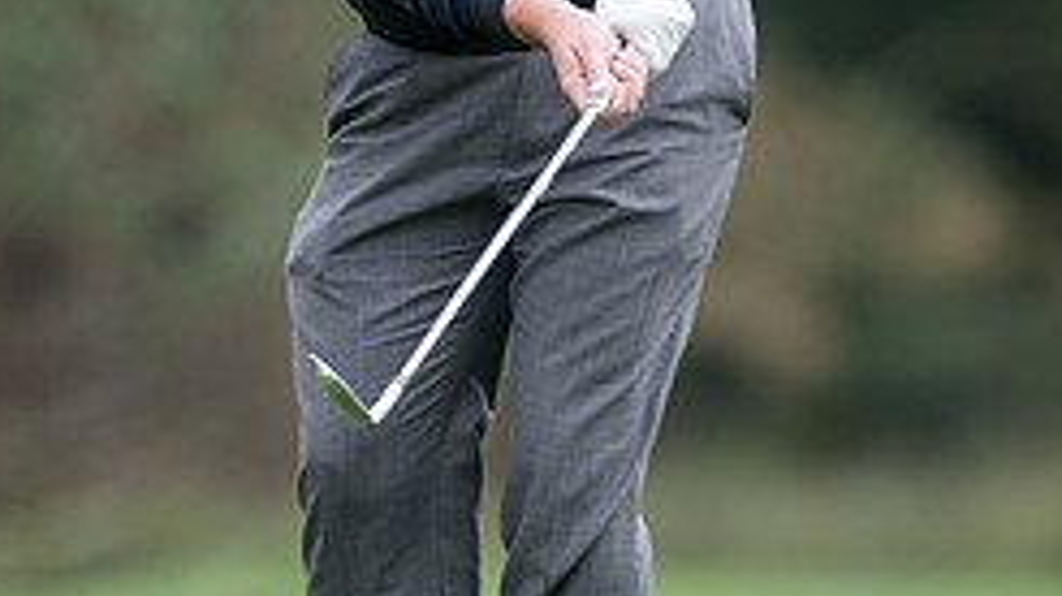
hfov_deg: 2.5
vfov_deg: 1.4
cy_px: -5
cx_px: 679
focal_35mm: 866
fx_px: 24371
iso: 400
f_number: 3.2
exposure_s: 1/1000
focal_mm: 300
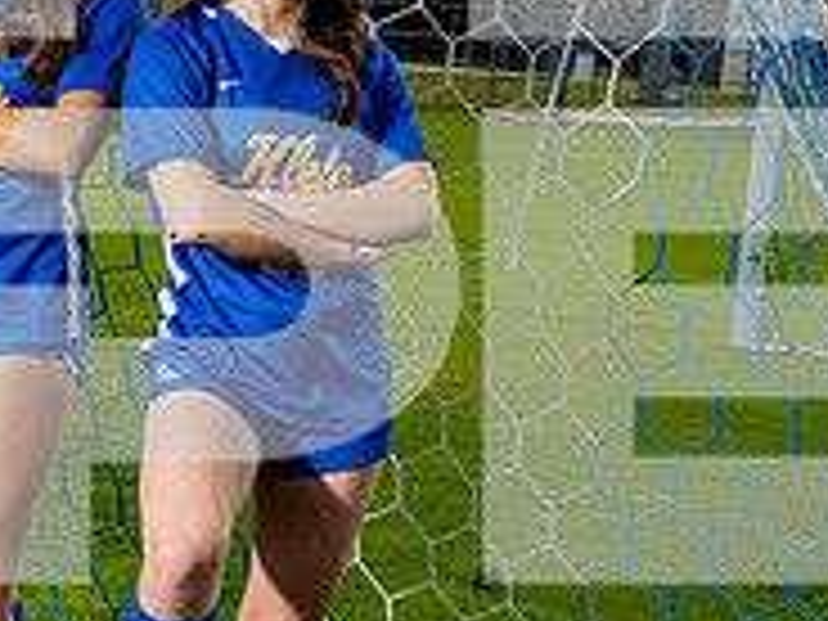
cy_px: 349
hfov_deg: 18.7
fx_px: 2392
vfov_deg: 14.8
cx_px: -144
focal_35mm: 100
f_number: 7.1
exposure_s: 1/250
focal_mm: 33
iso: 100
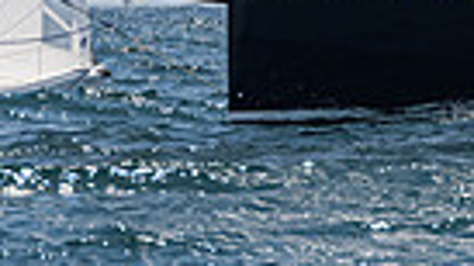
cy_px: -384
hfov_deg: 1.7
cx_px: 695
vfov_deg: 0.9
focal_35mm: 1298
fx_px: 16311
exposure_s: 1/2000
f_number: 8
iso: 400
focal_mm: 240
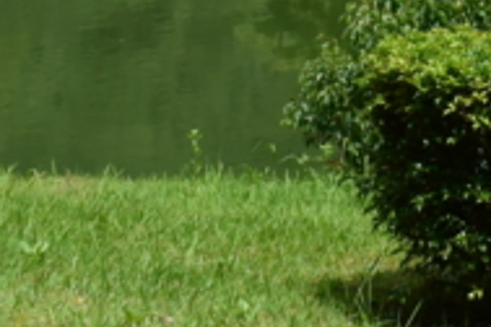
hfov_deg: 13.4
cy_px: -318
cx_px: 691
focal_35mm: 146
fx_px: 1991
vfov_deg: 8.9
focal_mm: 10
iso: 160
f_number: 4.5
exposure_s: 1/640
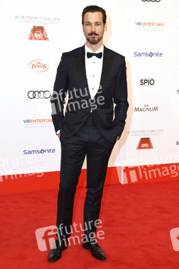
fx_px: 388
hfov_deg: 25.9
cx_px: 90
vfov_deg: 38.2
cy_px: 134
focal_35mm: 52
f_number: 6.3
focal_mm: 52
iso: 250
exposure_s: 1/125
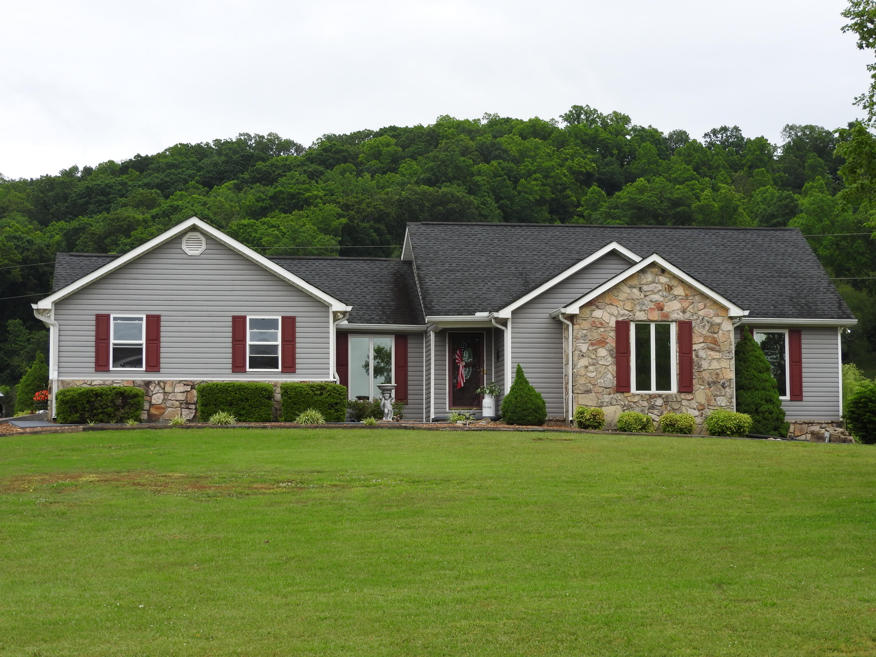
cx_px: 438
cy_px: 328
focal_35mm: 80
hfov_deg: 24.4
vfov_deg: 18.4
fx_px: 2024
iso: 100
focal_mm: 14.3
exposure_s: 1/320
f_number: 4.5
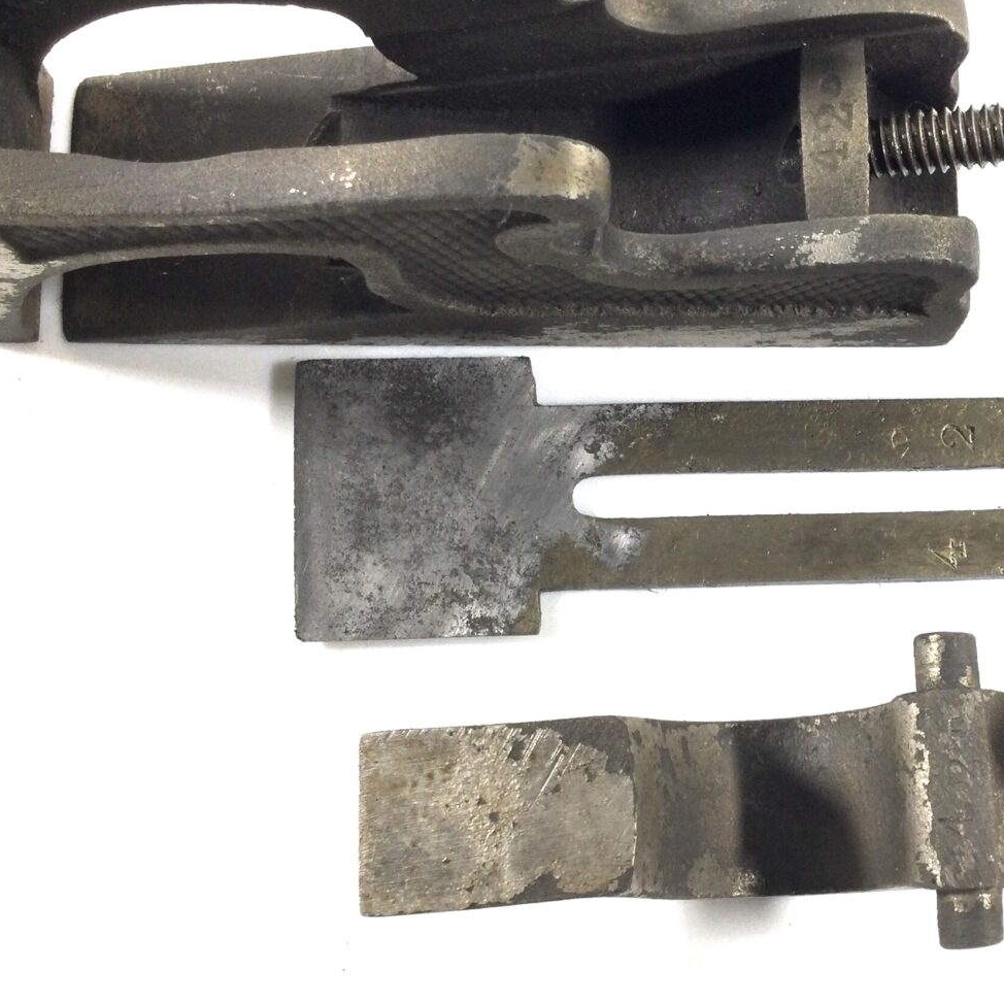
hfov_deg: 31.0
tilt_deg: -76.6
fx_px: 1772
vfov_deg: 31.6
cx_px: 763
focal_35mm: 54
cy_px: 432
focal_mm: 3.3
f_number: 2.4
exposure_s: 1/50
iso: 32
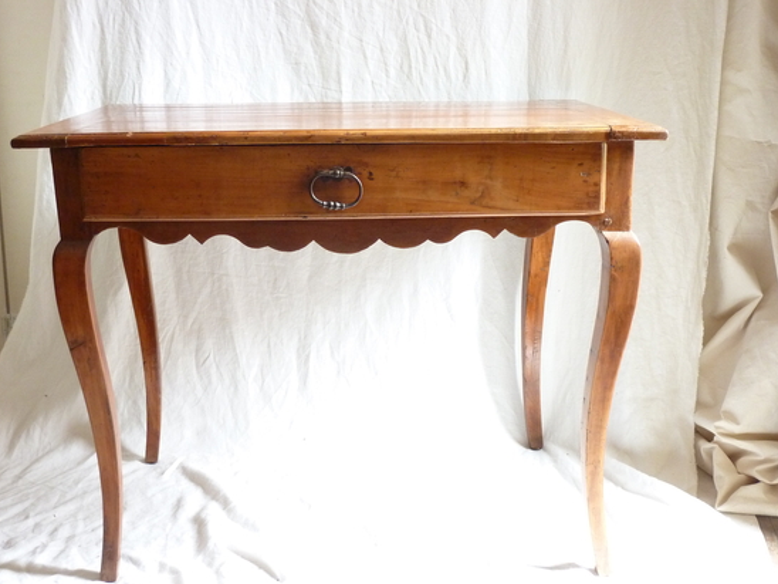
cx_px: 359
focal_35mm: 46
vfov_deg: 31.5
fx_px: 1034
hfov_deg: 41.2
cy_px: 288
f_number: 3.7
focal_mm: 6.9
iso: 400
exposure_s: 1/13
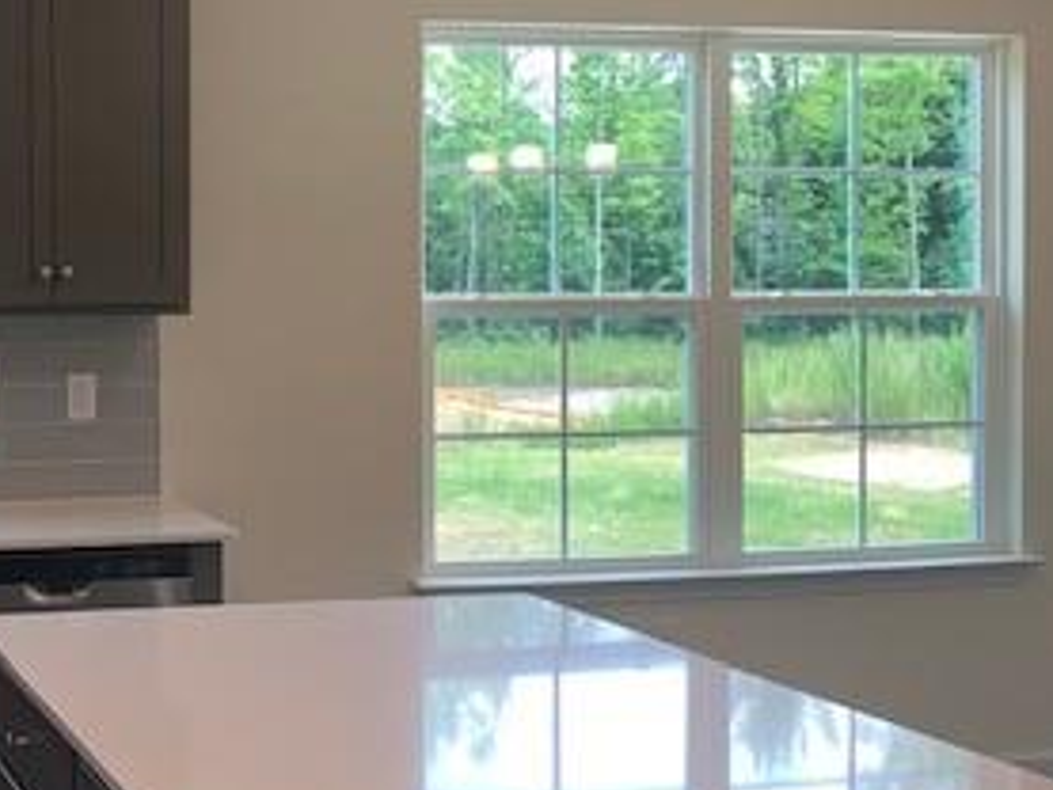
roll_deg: +0.4
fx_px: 1826
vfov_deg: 24.4
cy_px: 357
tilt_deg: -2.9
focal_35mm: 60
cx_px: 133
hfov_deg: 30.9
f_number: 1.8
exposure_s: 1/120
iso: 40
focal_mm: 4.25
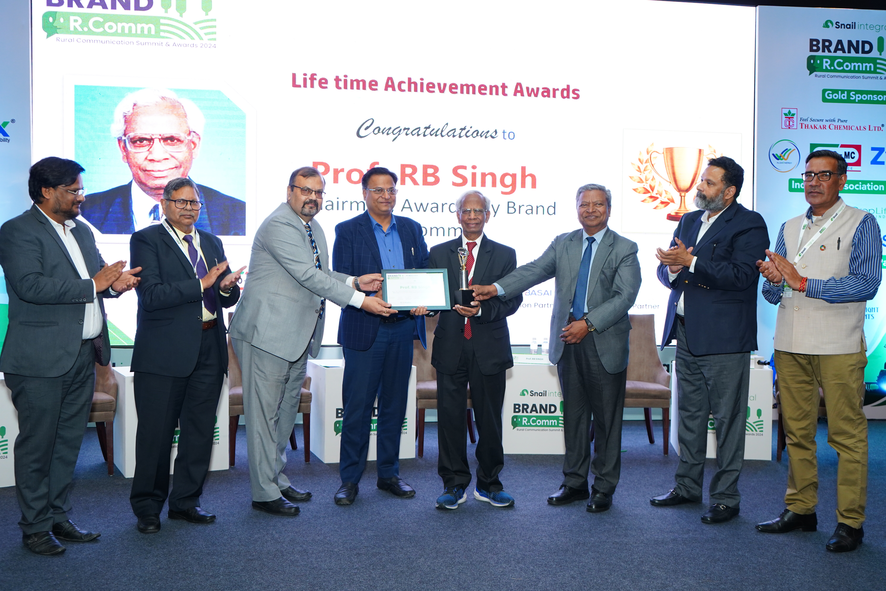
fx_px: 911
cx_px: 443
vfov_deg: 35.9
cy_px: 296
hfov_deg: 51.9
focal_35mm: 37
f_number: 5
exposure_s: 1/100
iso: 1600
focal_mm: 37
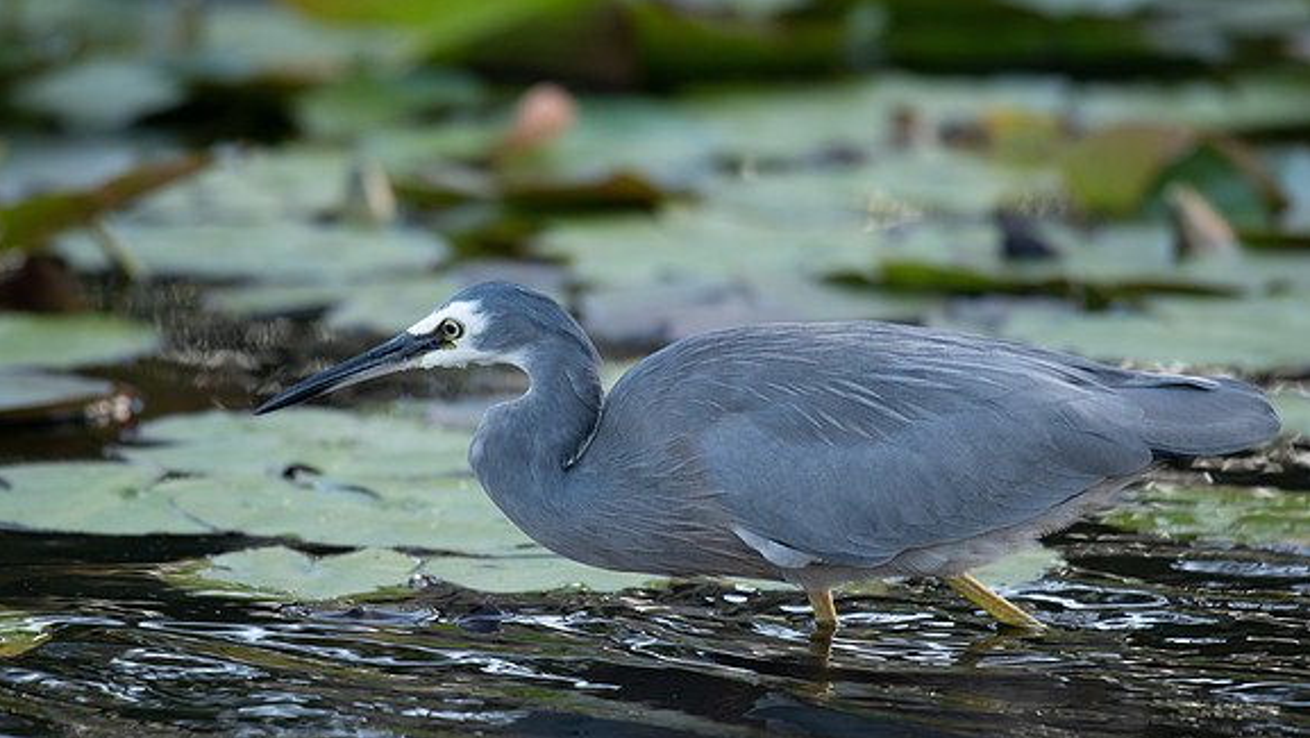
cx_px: 654
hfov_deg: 5.1
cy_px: 396
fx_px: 14629
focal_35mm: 421
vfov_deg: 2.9
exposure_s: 1/400
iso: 900
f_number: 5.6
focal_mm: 400
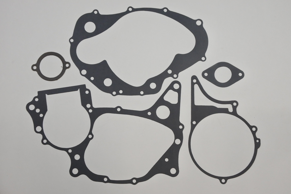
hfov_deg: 40.3
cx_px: 146
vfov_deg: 27.5
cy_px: 97
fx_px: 396
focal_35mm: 49
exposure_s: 1/125
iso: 560
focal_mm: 18.4
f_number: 4.5
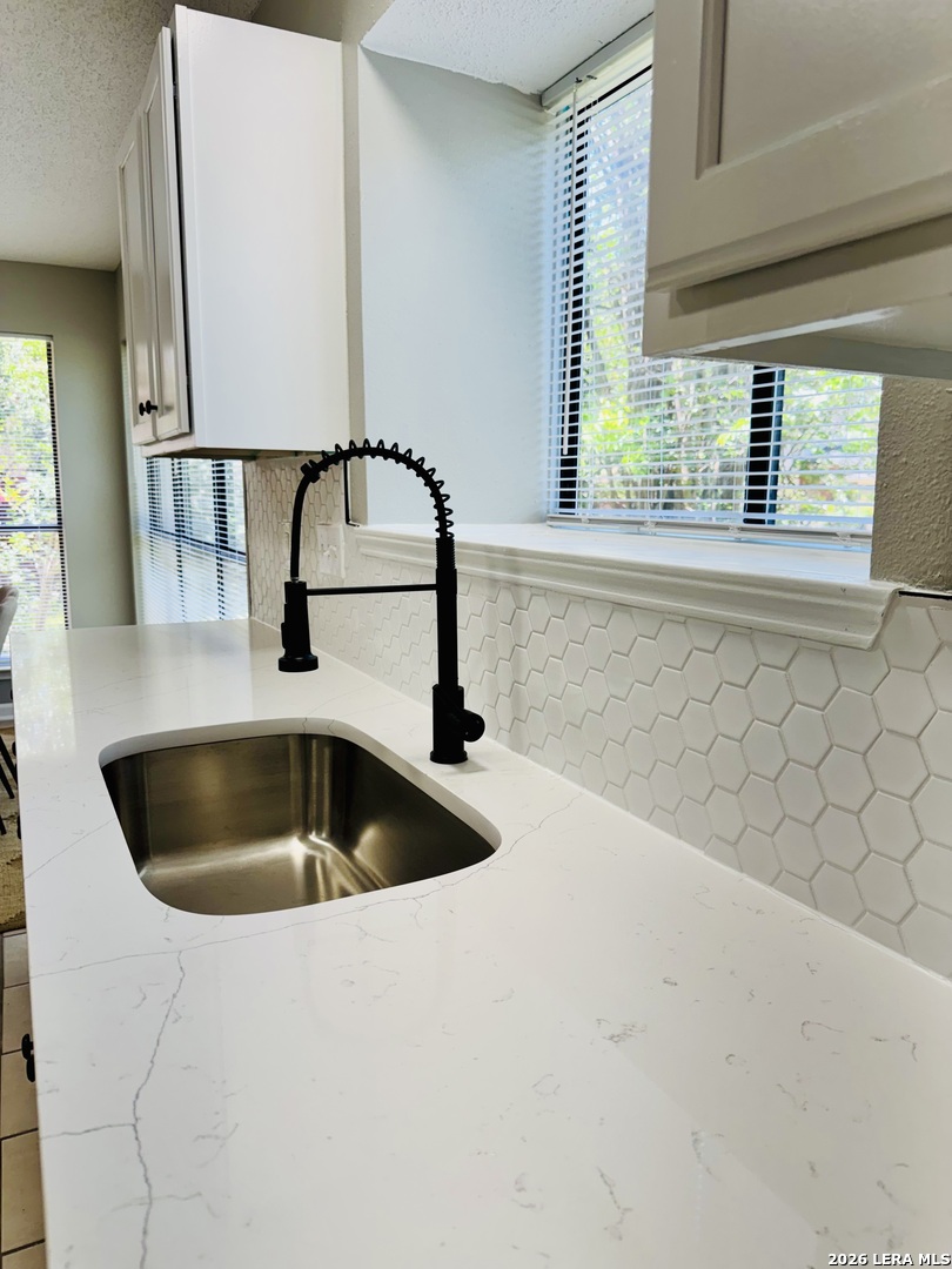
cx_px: 476
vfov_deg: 71.6
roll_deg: -0.3
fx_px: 880
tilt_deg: -10.0
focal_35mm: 24
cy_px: 634
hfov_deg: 56.8
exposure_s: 1/209
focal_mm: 6.76
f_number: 1.78
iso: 64
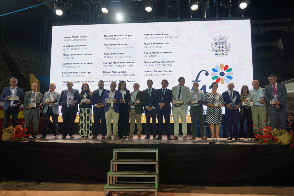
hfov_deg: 67.4
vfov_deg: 47.9
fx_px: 220
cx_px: 147
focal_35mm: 27
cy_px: 98
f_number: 4.5
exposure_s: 1/80
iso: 100
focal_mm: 18
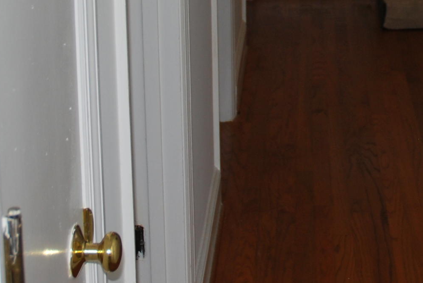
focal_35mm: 108
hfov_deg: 18.5
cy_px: -103
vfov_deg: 12.3
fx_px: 1270
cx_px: 405
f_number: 3.8
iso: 200
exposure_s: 1/60
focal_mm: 24
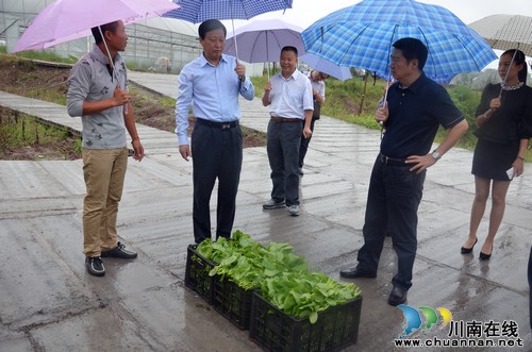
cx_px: 266
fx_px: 464
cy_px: 176
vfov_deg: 41.5
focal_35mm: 32
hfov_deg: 59.6
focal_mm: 21
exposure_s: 1/125
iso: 280
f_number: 5.6
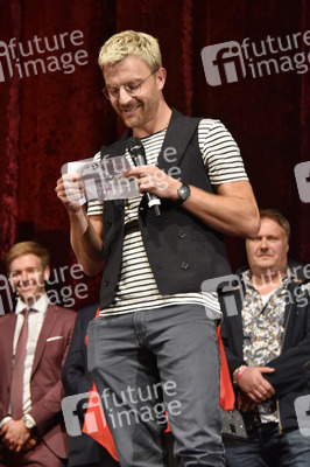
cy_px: 234
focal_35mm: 116
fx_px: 1501
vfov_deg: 17.7
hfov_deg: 11.8
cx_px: 155
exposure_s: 1/100
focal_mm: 116
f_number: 6.3
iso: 2500
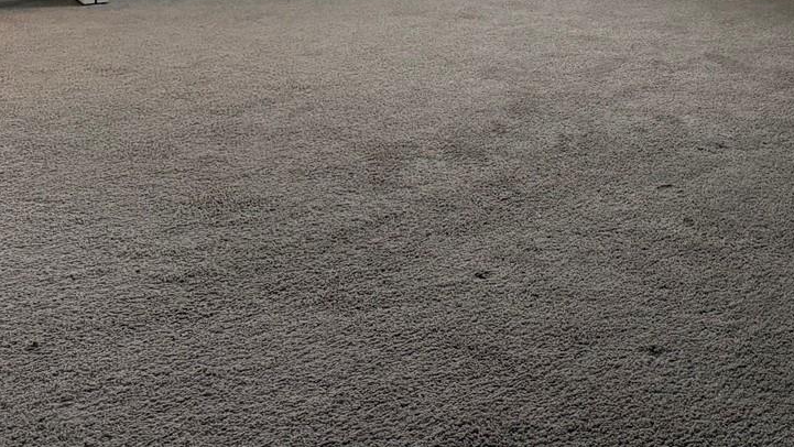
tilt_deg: -1.7
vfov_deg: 18.5
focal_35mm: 58
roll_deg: -0.1
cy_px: -210
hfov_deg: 34.8
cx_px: 649
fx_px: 1221
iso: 400
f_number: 1.78
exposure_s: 1/120
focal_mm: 6.76
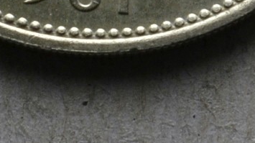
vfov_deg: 2.3
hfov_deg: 4.1
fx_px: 3533
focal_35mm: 523
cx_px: 121
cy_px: -19
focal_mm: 48
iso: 400
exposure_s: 1/250
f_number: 14
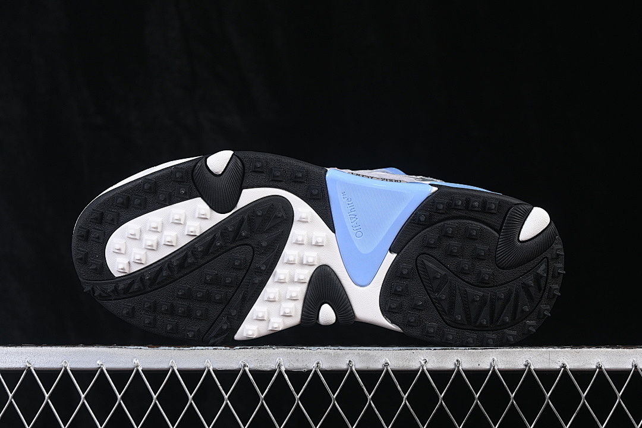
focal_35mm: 75
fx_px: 1337
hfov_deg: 27.0
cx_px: 321
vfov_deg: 18.2
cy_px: 214
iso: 160
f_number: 6.3
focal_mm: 50
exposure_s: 1/60
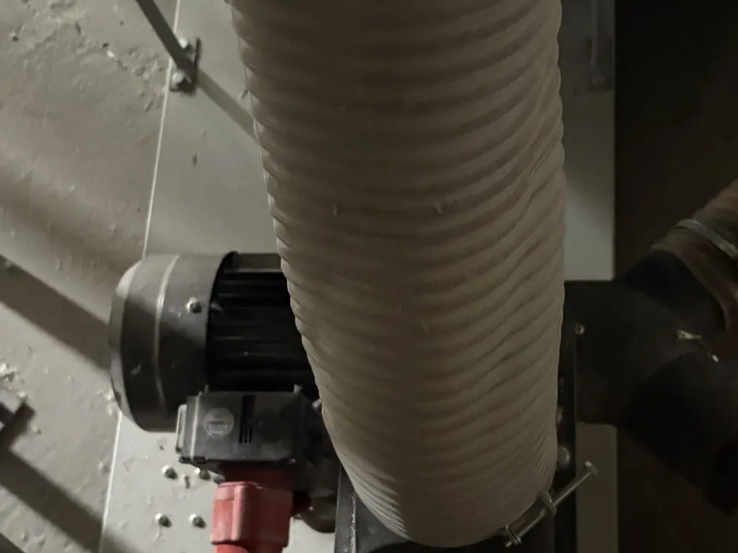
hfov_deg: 37.4
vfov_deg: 28.5
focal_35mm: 51
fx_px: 1087
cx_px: 415
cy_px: 312
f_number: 1.6
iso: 1000
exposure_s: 1/29
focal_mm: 5.96
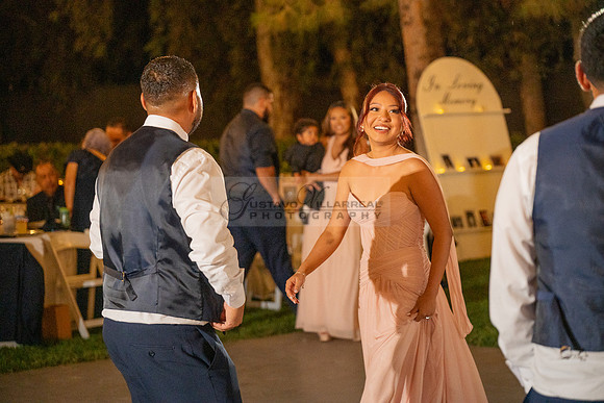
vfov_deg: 14.1
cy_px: 202
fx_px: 1628
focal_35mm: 97
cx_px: 302
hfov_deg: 21.0
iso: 2500
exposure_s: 1/250
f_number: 4
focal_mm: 97
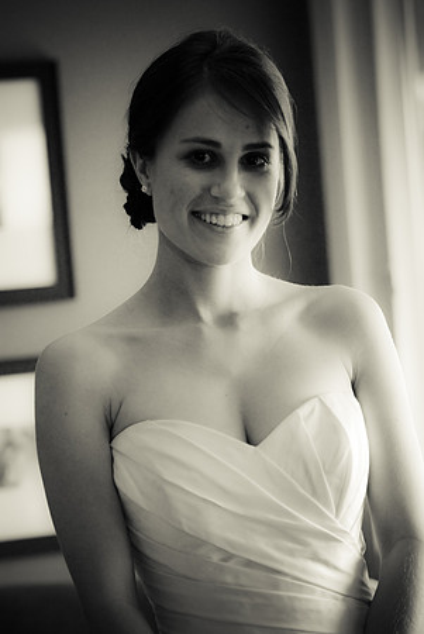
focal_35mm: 150
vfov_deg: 13.7
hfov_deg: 9.2
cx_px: 212
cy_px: 317
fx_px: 2644
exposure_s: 1/250
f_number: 3.2
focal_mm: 100
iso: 640
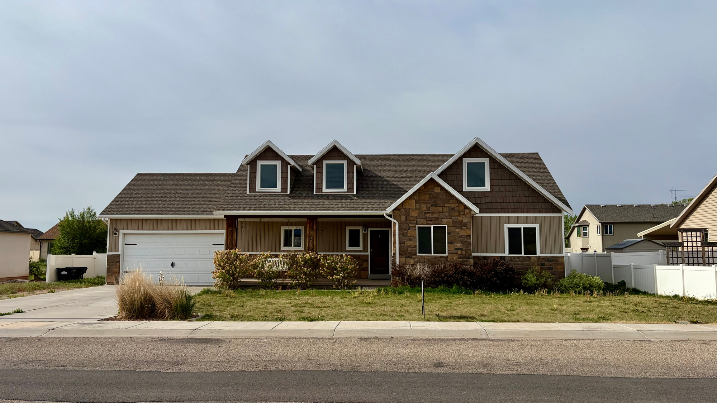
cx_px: 352
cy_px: 208
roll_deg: -0.1
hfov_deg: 66.1
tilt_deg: +5.4
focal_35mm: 29
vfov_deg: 40.2
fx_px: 551
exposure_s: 1/8850
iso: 64
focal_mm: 5.96
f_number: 1.6
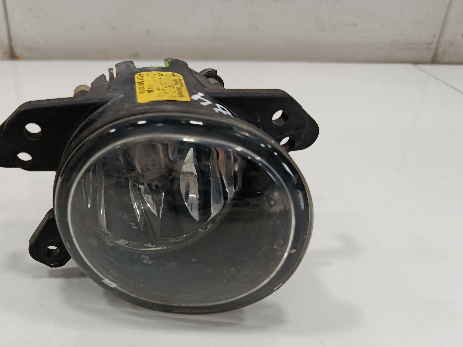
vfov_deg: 41.0
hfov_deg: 52.9
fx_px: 455
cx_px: 156
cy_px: 242
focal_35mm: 34
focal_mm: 5.24
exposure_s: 1/100
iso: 988
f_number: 1.7
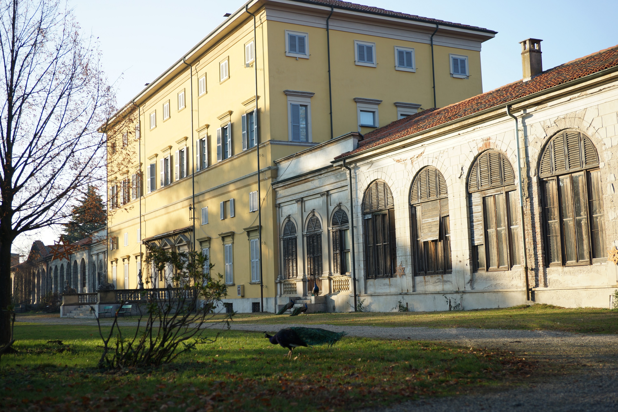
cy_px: 206
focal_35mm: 45
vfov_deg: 29.9
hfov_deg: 43.6
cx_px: 309
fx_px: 772
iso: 100
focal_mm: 45
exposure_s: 1/400
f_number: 2.8
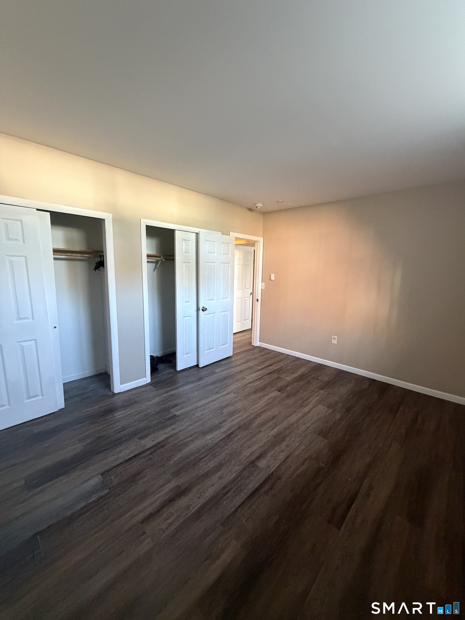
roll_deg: -2.4
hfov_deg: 85.7
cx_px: 232
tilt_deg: -9.8
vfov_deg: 102.1
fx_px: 251
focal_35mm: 14
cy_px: 310
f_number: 2.2
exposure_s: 1/60
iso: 800
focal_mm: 2.22
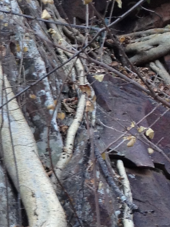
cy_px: 142
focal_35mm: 172
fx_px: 1126
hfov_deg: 8.4
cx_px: -120
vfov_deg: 11.5
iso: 50
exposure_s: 1/24
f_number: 2.4
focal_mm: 4.28
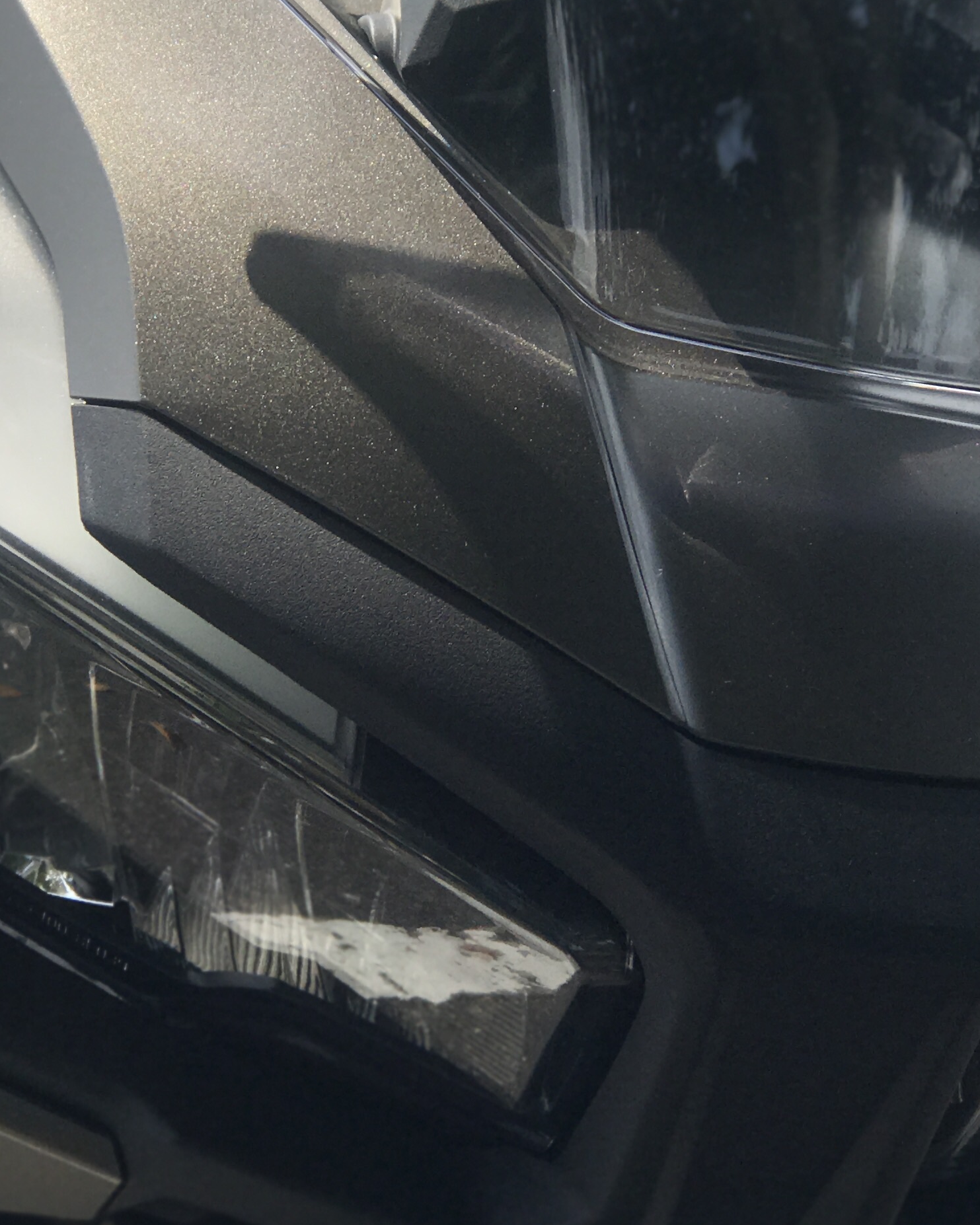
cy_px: 414
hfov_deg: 12.7
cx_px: 496
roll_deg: +5.0
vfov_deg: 15.9
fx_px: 4387
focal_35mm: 121
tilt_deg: -0.3
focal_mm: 6.6
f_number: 2.8
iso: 20
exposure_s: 1/812
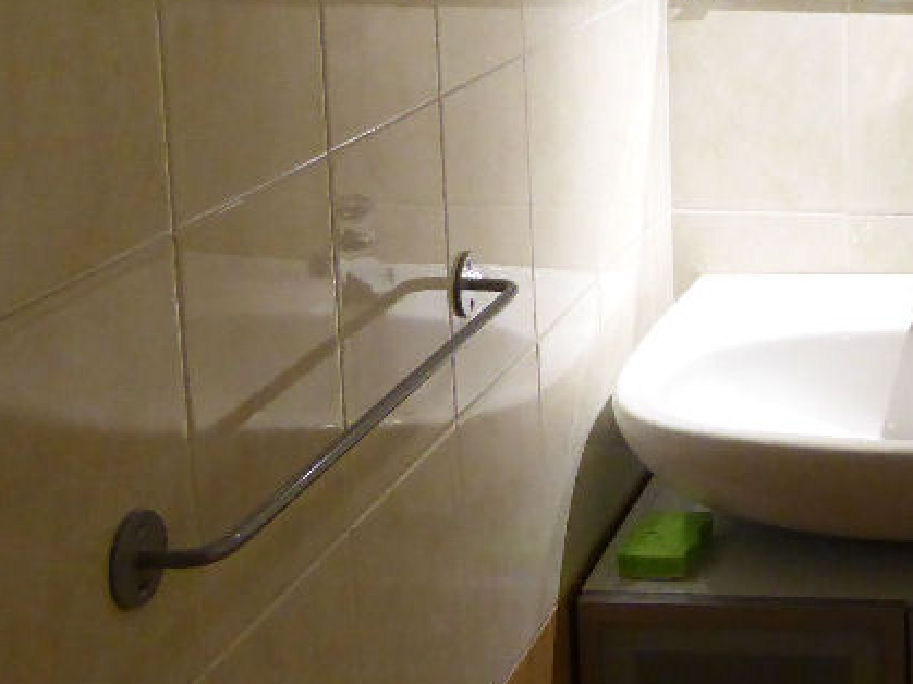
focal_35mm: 73
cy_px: 61
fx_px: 1925
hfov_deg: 24.5
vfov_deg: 19.8
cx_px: 1050
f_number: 3.3
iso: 400
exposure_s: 1/30
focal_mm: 4.3
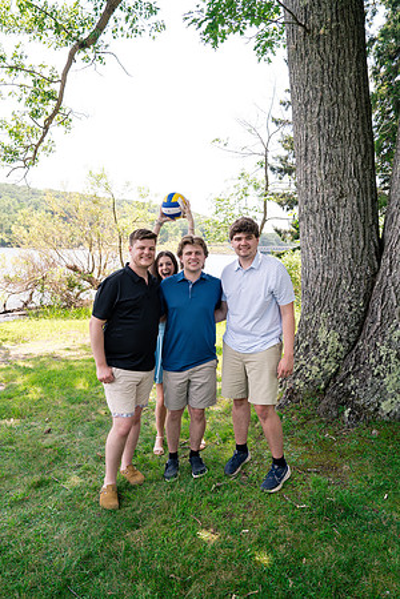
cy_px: 300
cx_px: 200
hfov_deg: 53.1
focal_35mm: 24
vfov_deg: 73.7
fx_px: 400
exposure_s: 1/250
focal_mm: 24
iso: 200
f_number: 4
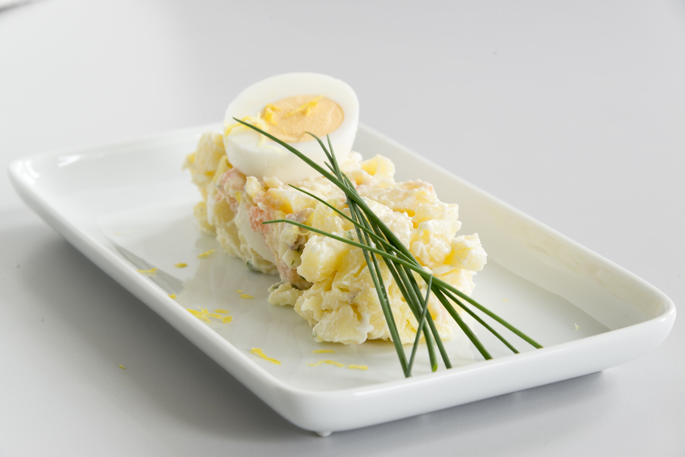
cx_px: 342
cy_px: 228
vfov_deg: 9.2
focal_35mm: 150
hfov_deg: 13.7
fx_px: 2855
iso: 320
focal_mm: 150
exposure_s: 1/3
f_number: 13
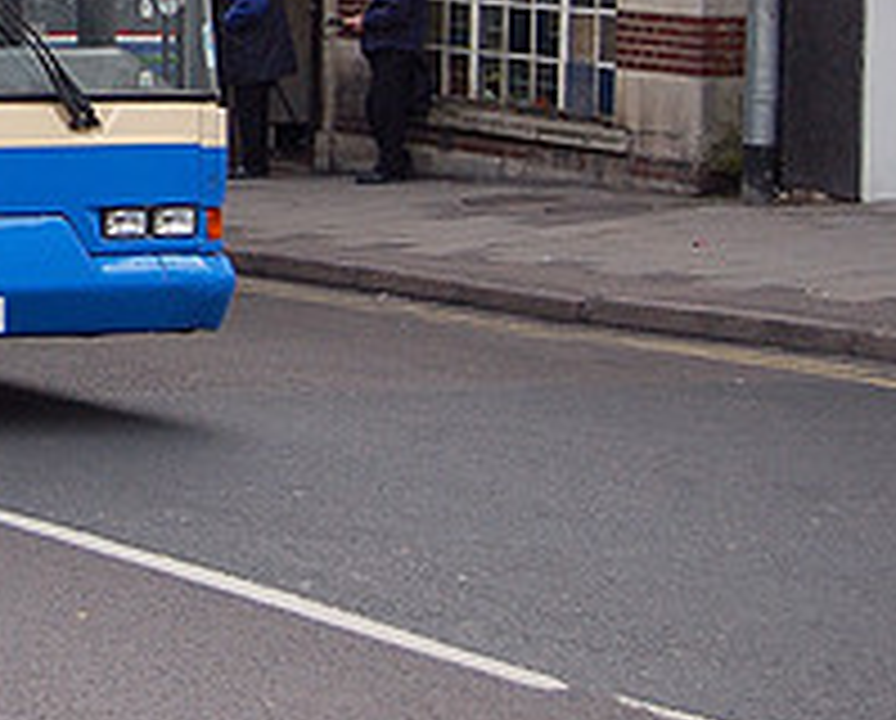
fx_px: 3693
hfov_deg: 13.3
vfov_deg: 11.0
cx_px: -311
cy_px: -92
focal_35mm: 139
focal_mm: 34
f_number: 4.5
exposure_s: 1/800
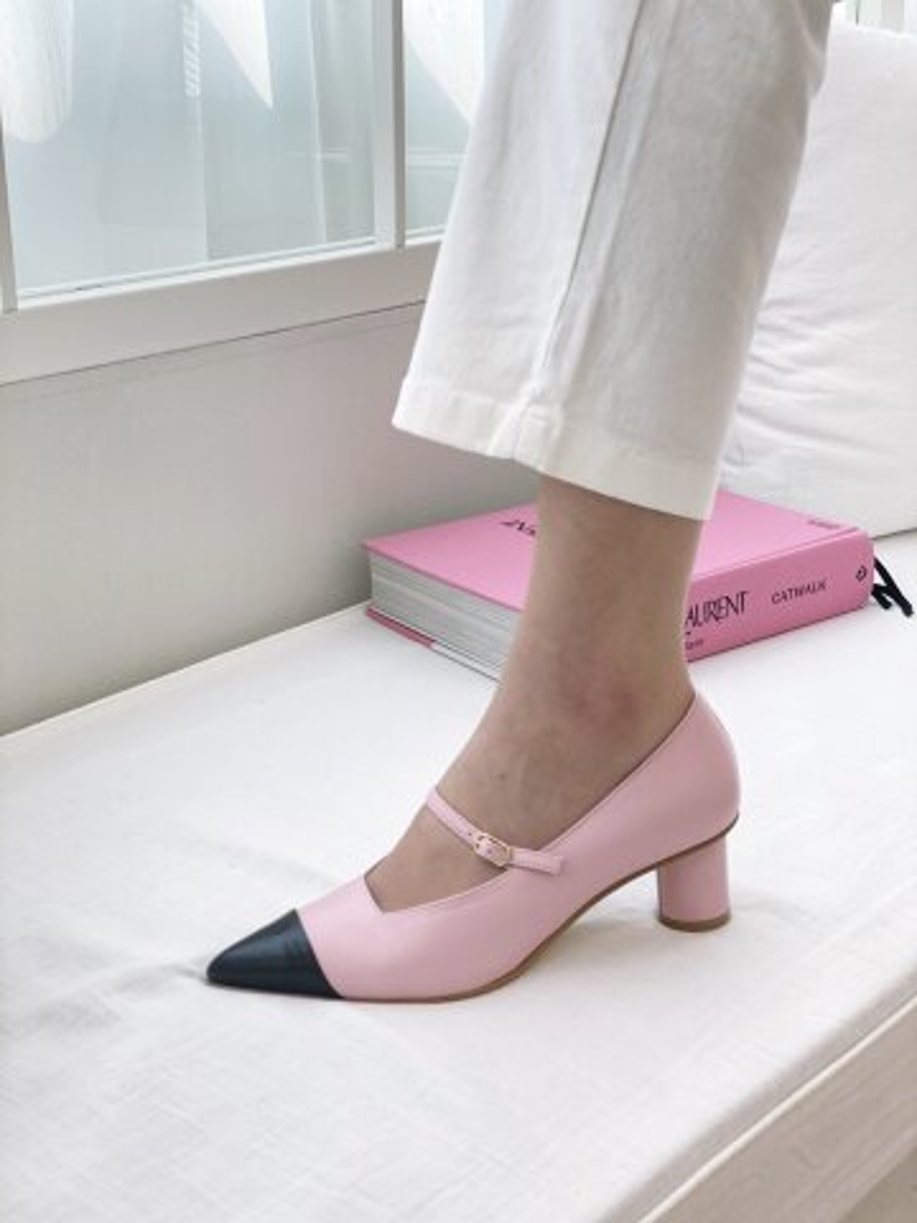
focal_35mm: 52
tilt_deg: -20.1
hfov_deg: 28.0
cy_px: 612
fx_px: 1837
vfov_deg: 36.8
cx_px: 458
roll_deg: +0.0
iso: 20
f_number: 2
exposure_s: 1/122
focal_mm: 6
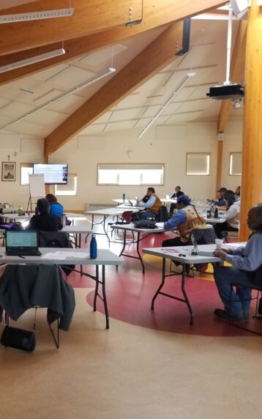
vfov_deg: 52.7
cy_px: 210
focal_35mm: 37
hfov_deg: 31.6
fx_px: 422
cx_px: -6
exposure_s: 1/60
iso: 100
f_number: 1.7
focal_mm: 4.25
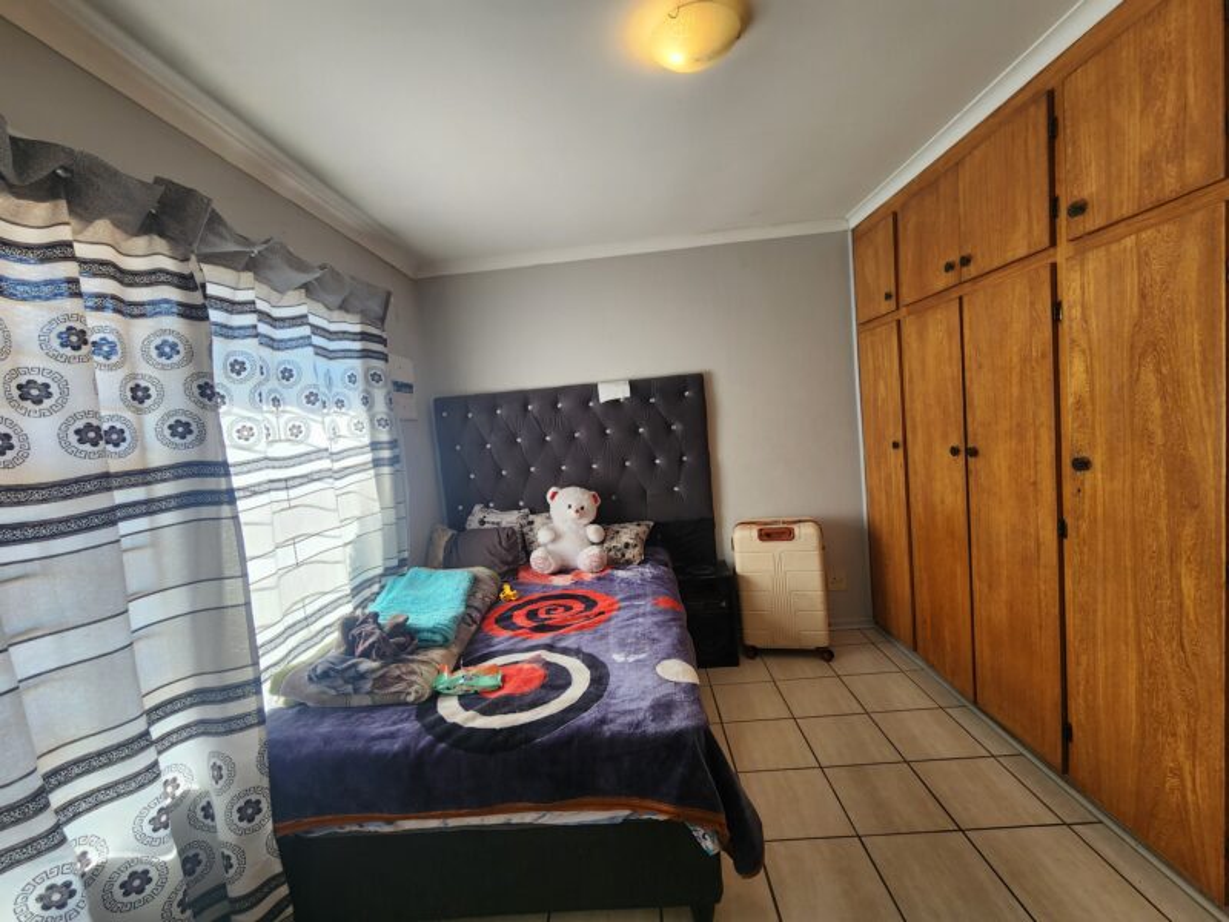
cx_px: 614
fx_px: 462
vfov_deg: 89.9
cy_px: 461
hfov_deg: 106.2
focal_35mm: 13
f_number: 2.2
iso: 64
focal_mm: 2.2
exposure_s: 1/60
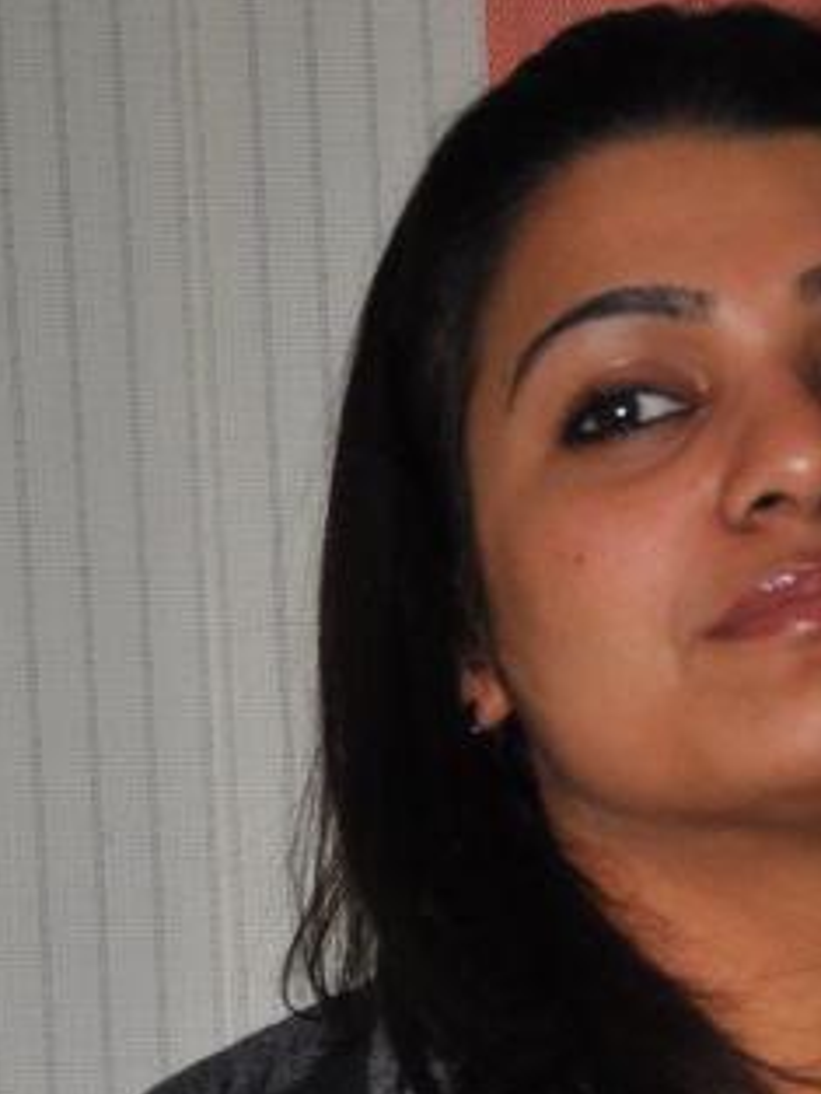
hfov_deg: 9.2
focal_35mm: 160
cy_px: 1503
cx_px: 783
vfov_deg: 11.9
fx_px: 5056
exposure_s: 1/100
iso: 400
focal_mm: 34
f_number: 5
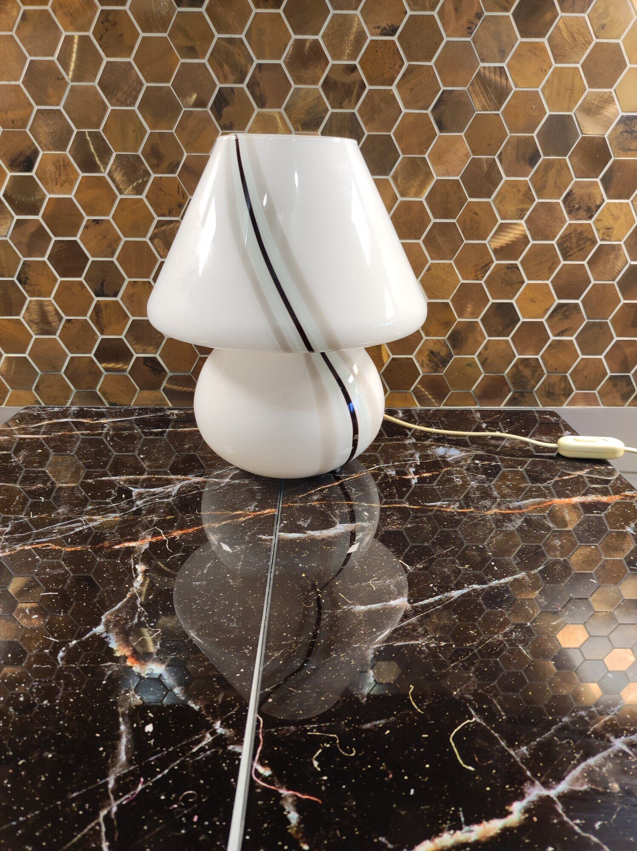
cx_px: 318
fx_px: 614
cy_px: 426
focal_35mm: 25
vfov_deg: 69.4
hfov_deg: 54.8
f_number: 1.79
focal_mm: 4.7
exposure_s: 1/50
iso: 301
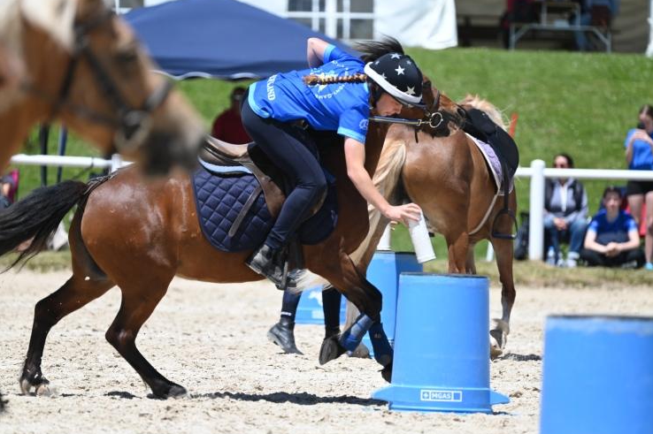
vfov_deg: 4.2
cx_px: 338
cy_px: 212
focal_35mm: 325
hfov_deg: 6.3
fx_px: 5891
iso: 250
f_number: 5.3
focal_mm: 300
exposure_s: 1/1250
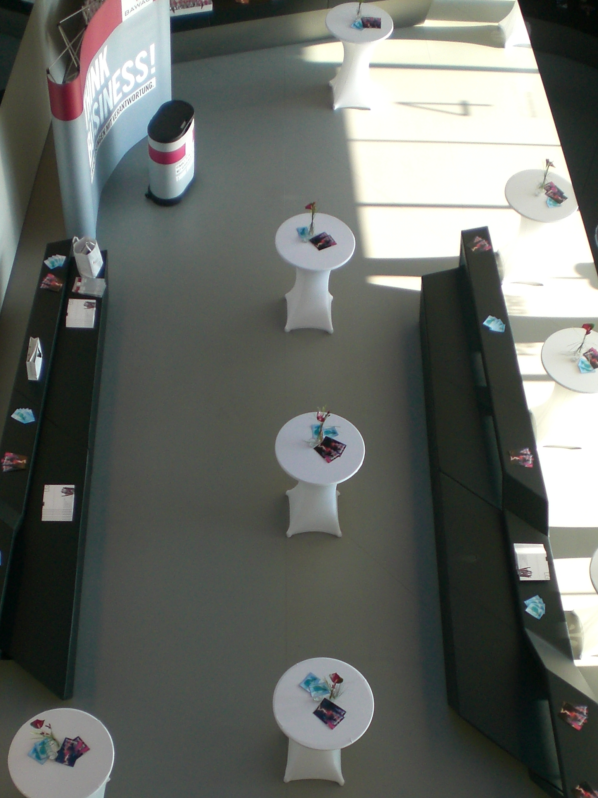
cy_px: 535
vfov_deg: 36.4
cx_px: 344
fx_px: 1198
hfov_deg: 28.0
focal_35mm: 52
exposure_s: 1/125
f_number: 3.1
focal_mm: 6.3
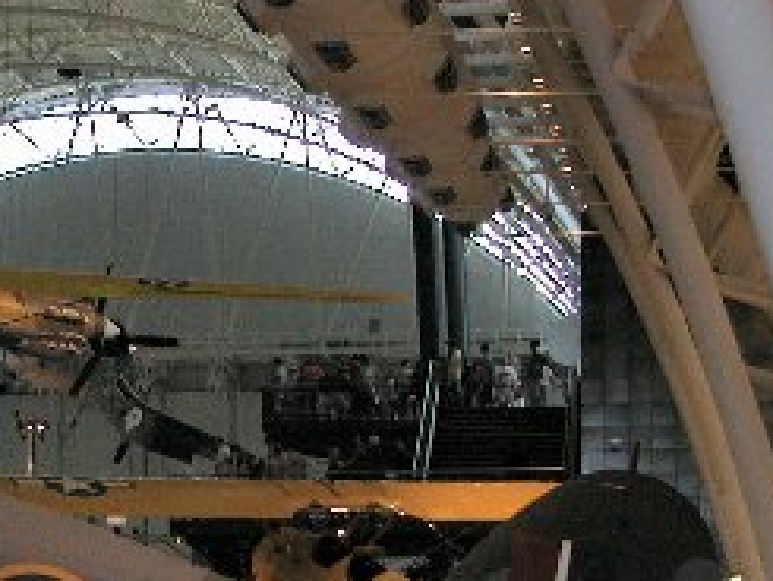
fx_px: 3061
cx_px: -44
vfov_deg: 10.8
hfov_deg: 14.1
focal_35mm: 137
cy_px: 467
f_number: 2.9
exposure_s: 1/60
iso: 200
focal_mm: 10.7
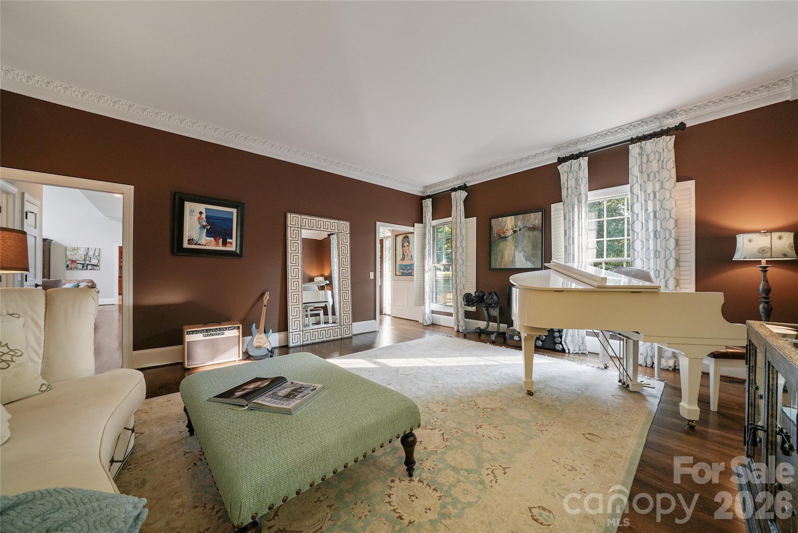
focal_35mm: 12
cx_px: 399
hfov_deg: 112.6
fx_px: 266
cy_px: 266
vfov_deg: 90.1
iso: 160
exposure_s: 1/2
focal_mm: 12
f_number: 9
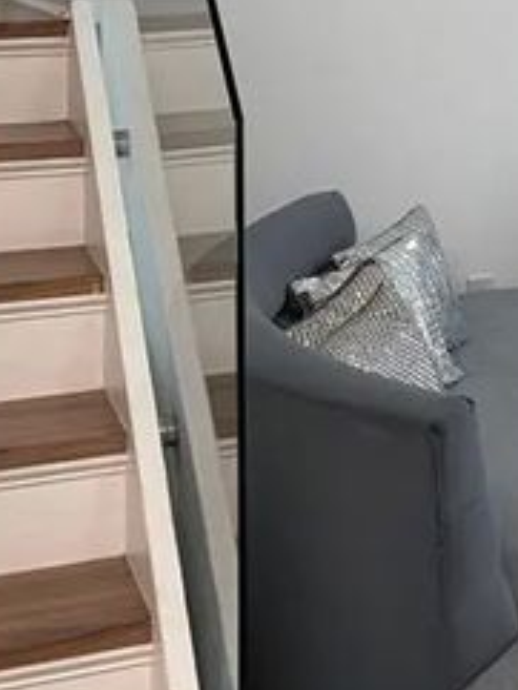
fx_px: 1834
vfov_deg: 19.8
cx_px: 741
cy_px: -165
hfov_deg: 15.1
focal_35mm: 92
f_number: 1.6
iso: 100
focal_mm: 5.96
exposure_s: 1/120
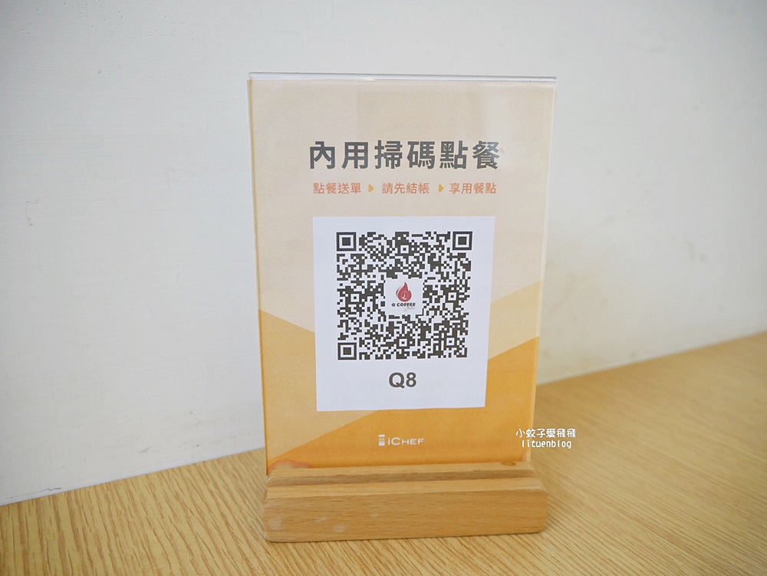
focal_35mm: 28
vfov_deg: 49.8
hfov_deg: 63.4
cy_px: 288
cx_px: 384
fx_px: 621
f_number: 3.5
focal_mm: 14
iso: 500
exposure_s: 1/60
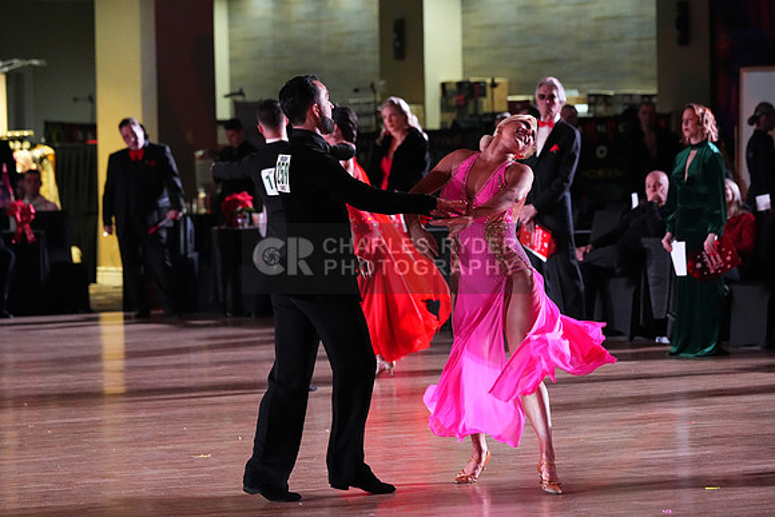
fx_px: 3983
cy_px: 258
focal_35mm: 185
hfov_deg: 11.1
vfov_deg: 7.4
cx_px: 388
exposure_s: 1/400
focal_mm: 185
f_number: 5.6
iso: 10000
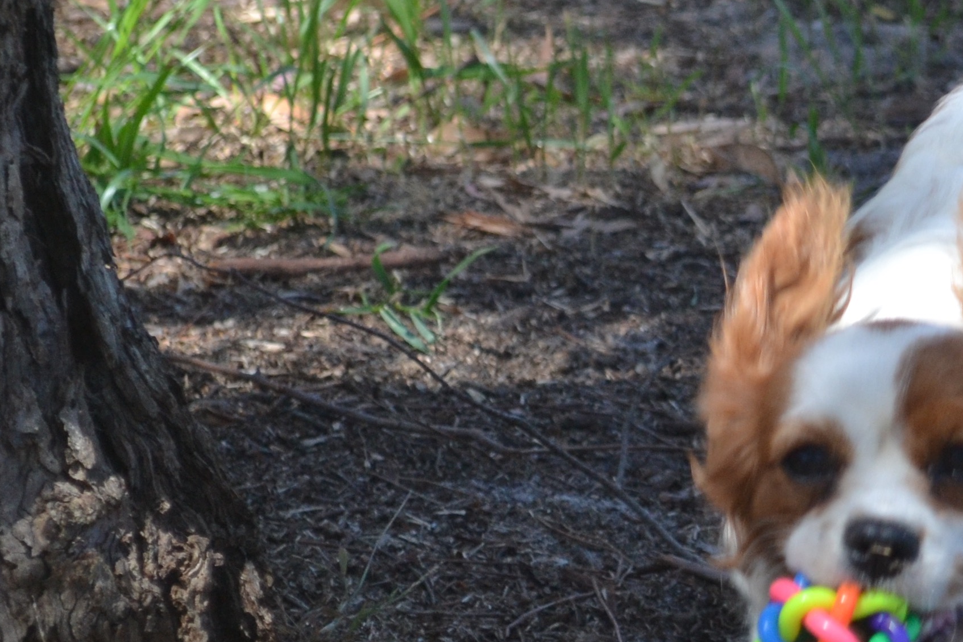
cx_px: 1041
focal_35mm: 224
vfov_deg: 6.1
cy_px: 596
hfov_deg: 9.1
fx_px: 6002
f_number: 5.6
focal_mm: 55
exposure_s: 1/500
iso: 640
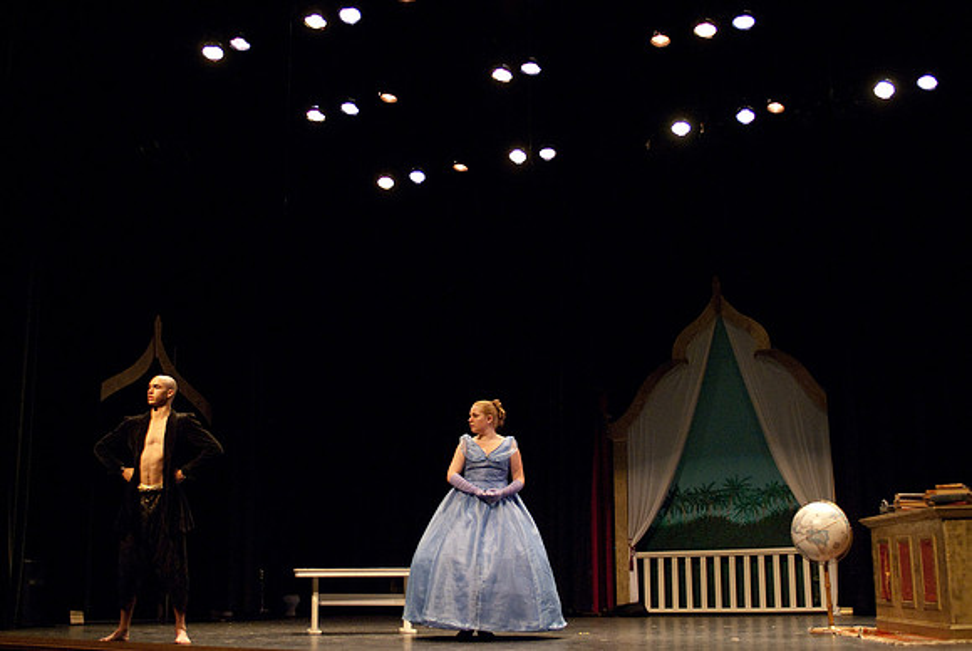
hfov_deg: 46.4
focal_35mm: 42
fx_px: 1135
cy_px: 326
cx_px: 486
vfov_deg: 32.0
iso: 1250
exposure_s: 1/160
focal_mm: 28
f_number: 2.8
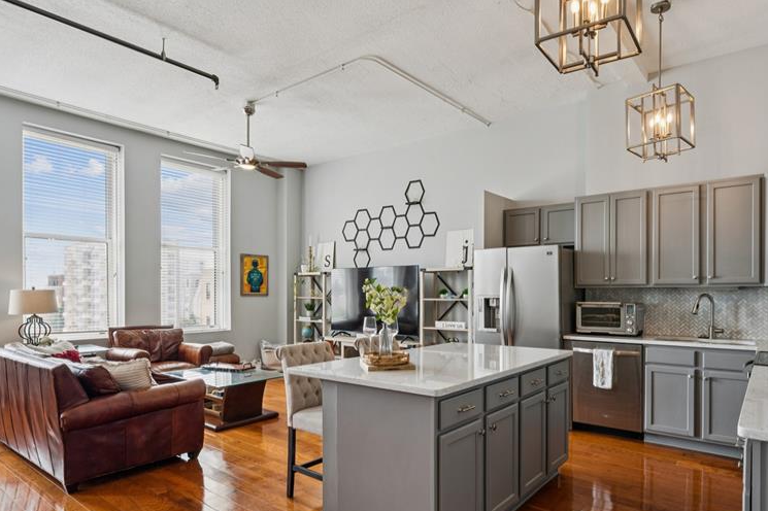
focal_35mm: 22
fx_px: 475
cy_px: 301
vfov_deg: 56.2
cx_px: 409
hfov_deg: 77.8
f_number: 13
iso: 200
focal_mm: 16.2
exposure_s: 1/6
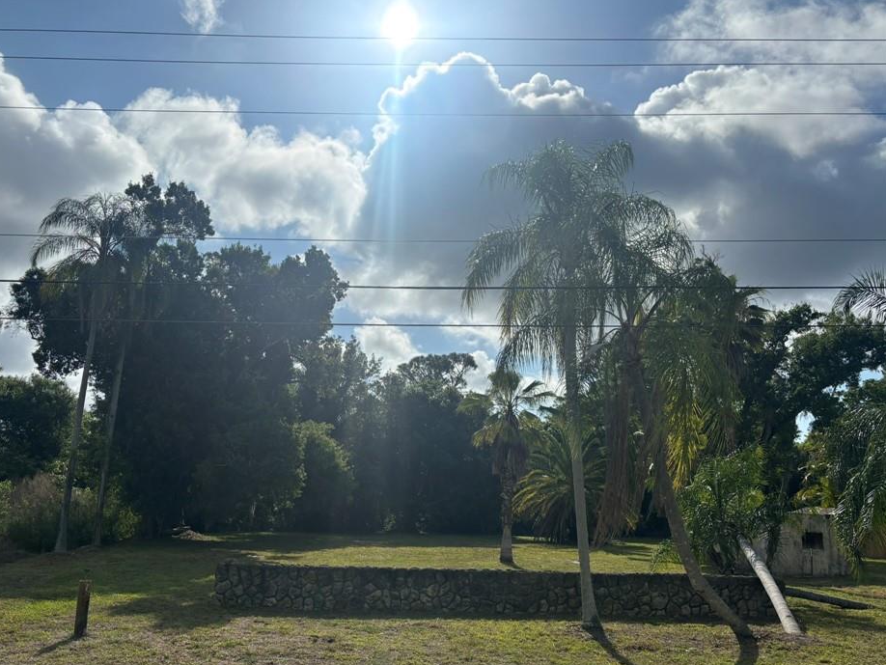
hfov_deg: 61.5
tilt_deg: +11.3
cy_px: 353
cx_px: 396
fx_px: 742
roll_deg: -1.9
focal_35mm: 29
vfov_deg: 48.2
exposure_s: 1/12195
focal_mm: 5.96
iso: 50
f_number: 1.6
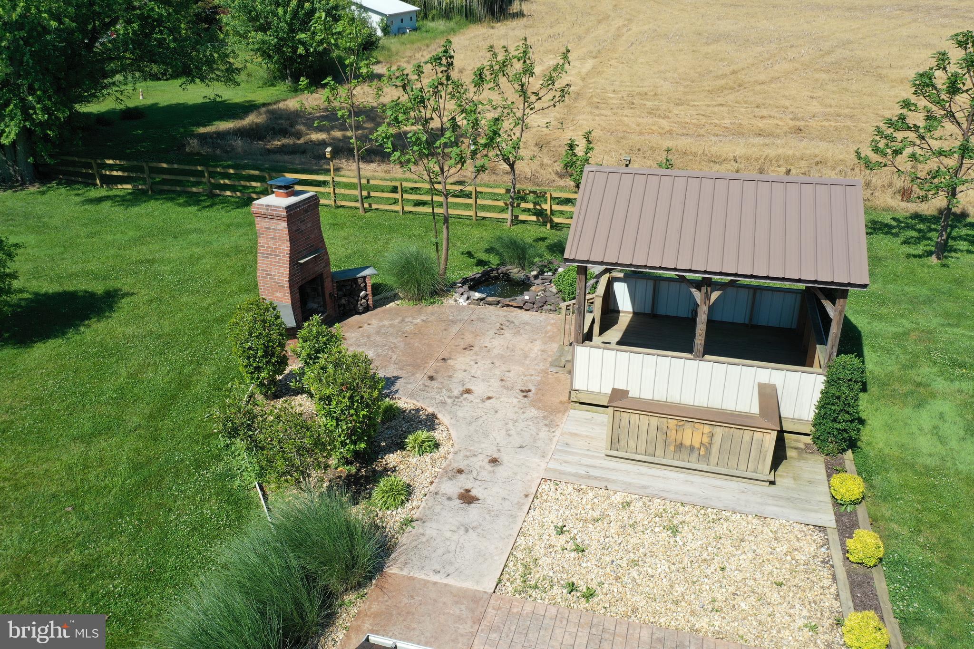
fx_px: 757
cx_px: 487
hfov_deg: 65.5
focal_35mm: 28
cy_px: 324
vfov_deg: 46.4
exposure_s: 1/400
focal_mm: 10.26
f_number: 5.6
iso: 100
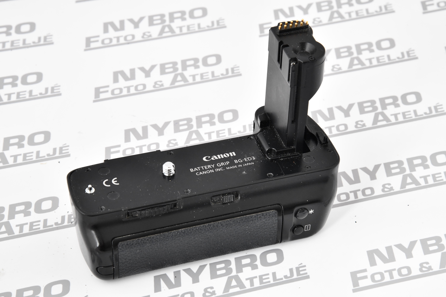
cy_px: 148
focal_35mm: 120
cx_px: 223
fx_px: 1487
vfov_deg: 11.4
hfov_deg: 17.1
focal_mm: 120
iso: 2000
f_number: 16
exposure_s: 1/125
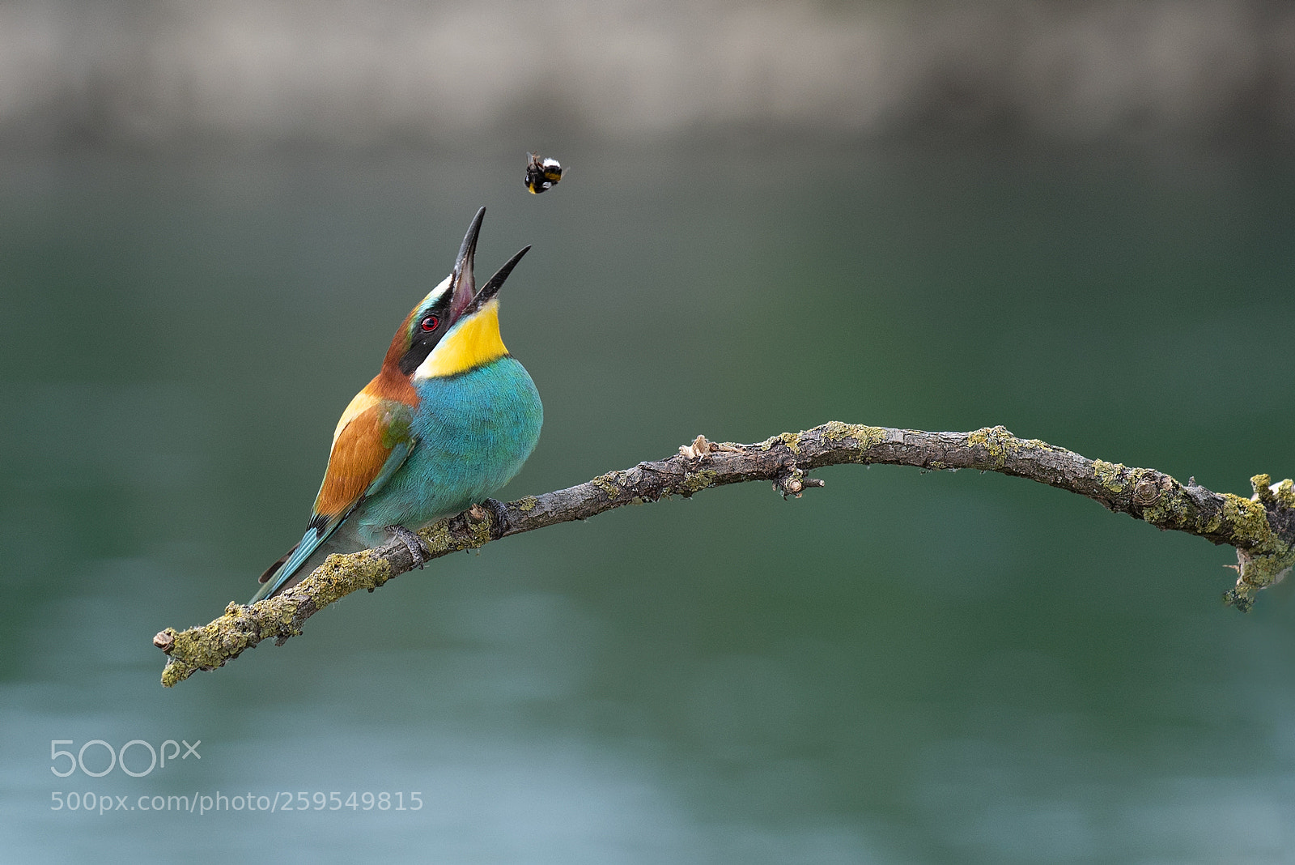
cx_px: 648
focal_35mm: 190
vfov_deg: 7.2
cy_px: 432
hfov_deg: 10.8
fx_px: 6837
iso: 400
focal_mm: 190
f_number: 5
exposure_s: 1/640
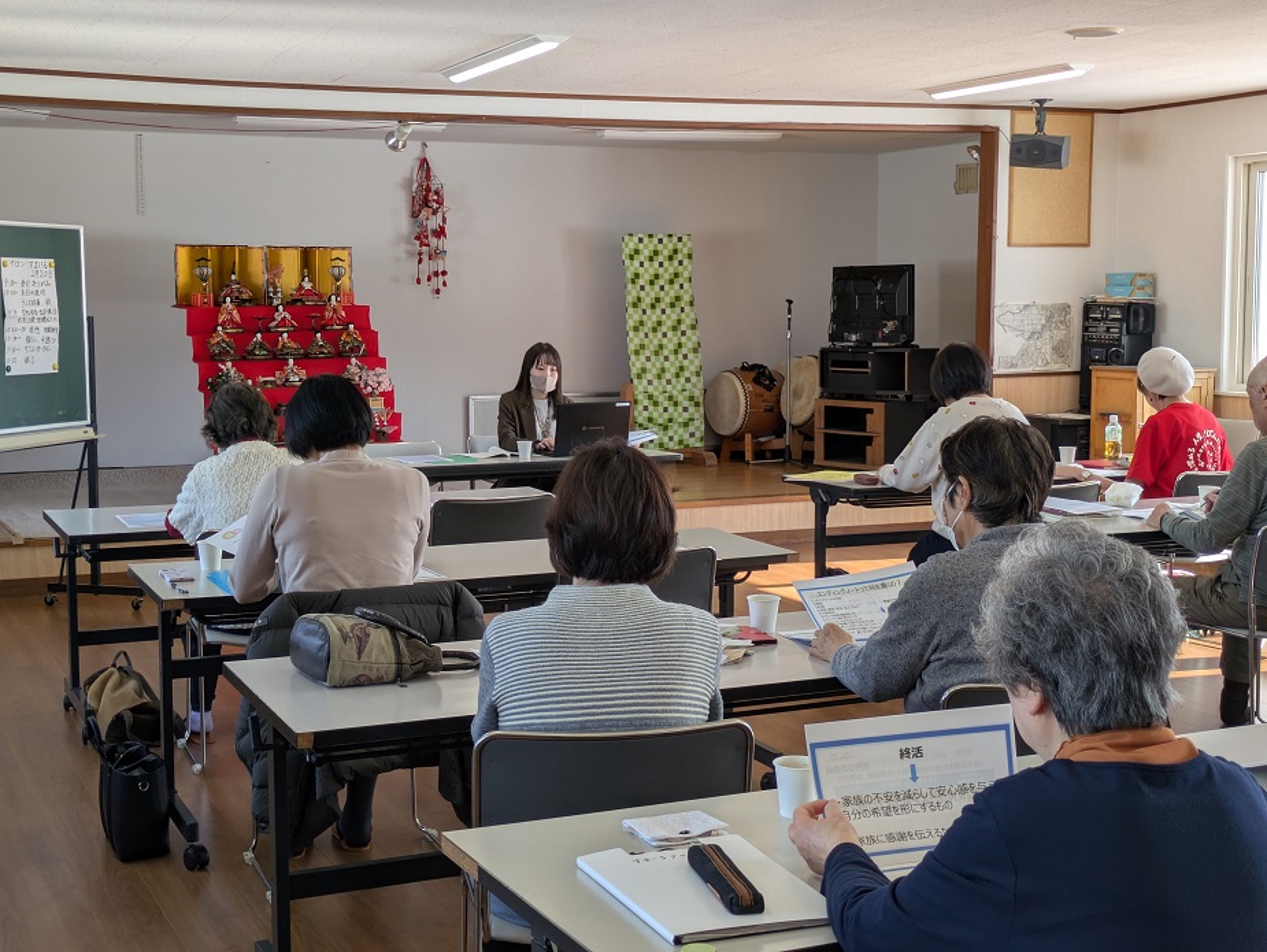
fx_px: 1868
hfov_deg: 37.5
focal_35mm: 51
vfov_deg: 28.6
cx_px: 634
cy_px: 476
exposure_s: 1/165
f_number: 1.89
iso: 44
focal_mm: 5.43
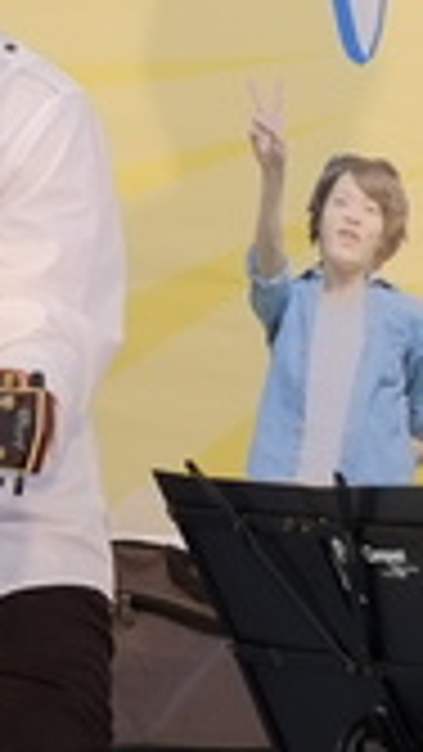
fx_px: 6378
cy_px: 70
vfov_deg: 6.7
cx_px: -184
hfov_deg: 3.8
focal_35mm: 320
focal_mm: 48.4
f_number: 4
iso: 200
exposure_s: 1/110
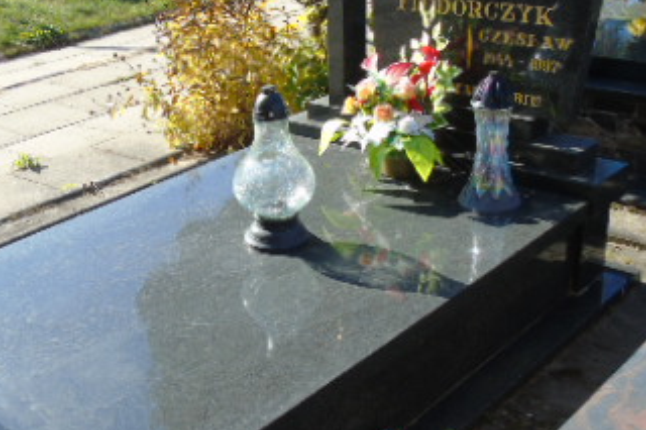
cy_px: 232
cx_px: 246
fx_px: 933
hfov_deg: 38.0
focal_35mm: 52
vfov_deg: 26.0
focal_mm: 4.4
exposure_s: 1/320
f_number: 3.4
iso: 80
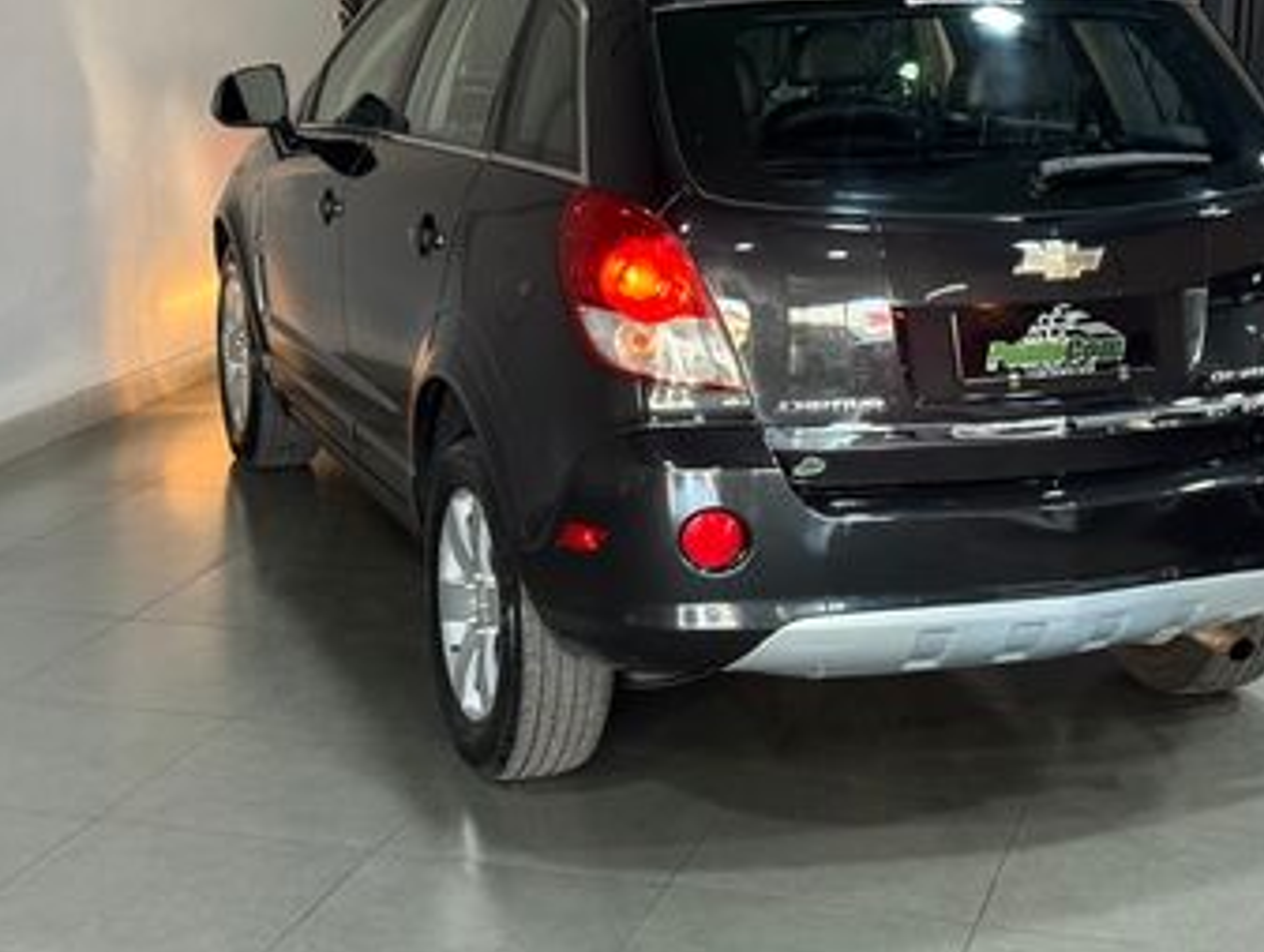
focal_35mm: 67
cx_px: 806
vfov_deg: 21.9
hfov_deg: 28.8
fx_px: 2451
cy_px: 300
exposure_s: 1/40
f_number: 1.78
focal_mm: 6.76
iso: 500
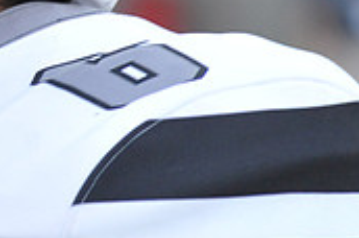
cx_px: -234
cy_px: -92
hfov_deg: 3.3
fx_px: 6221
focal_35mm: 625
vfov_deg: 2.2
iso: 3200
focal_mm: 185
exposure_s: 1/250
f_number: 6.3
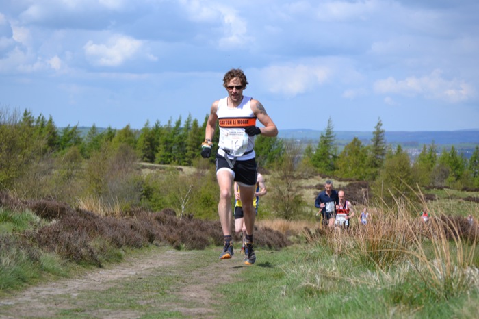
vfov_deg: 14.7
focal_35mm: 93
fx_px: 1237
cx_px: 240
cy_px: 160
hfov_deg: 21.9
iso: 400
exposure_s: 1/1600
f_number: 6.3
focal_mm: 62
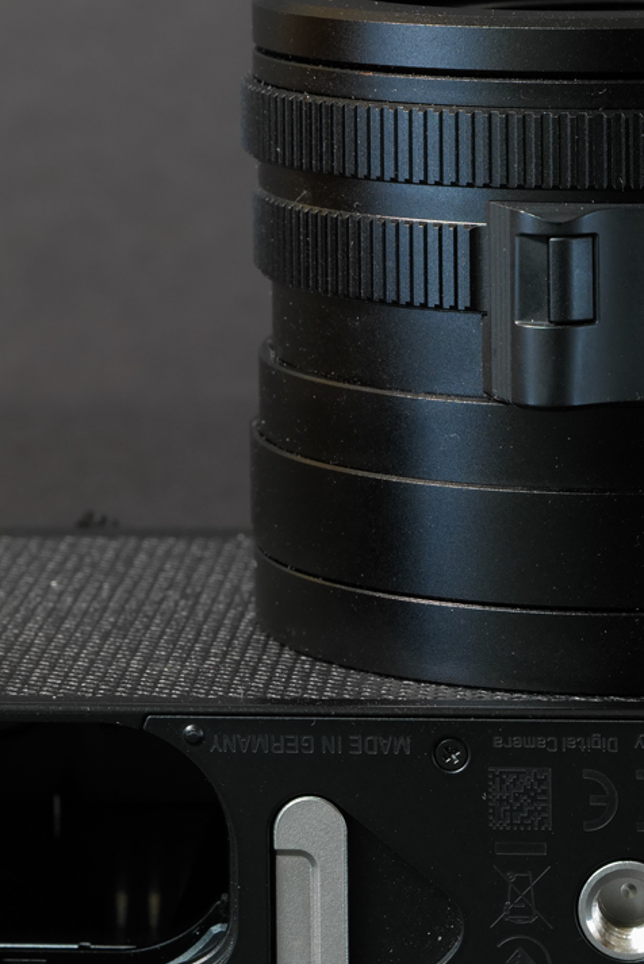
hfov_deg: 7.5
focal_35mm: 184
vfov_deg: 11.2
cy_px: 569
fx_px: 4932
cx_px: 239
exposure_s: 2.5
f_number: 18
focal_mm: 82
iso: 800
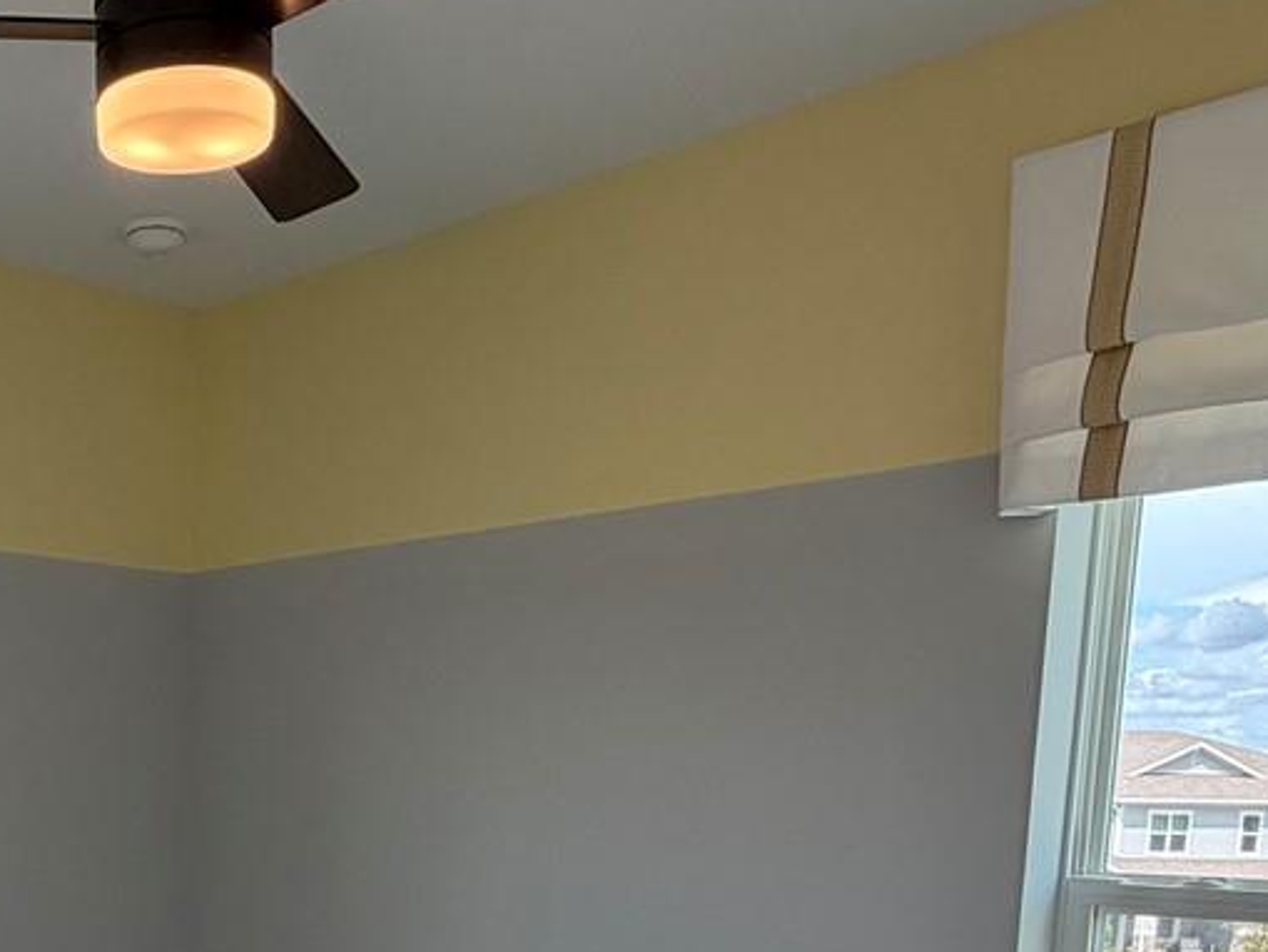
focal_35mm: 44
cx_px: 87
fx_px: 1612
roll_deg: -0.7
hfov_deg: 39.3
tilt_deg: -7.2
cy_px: 984
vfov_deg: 30.2
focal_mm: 2.22
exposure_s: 1/121
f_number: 2.2
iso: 50
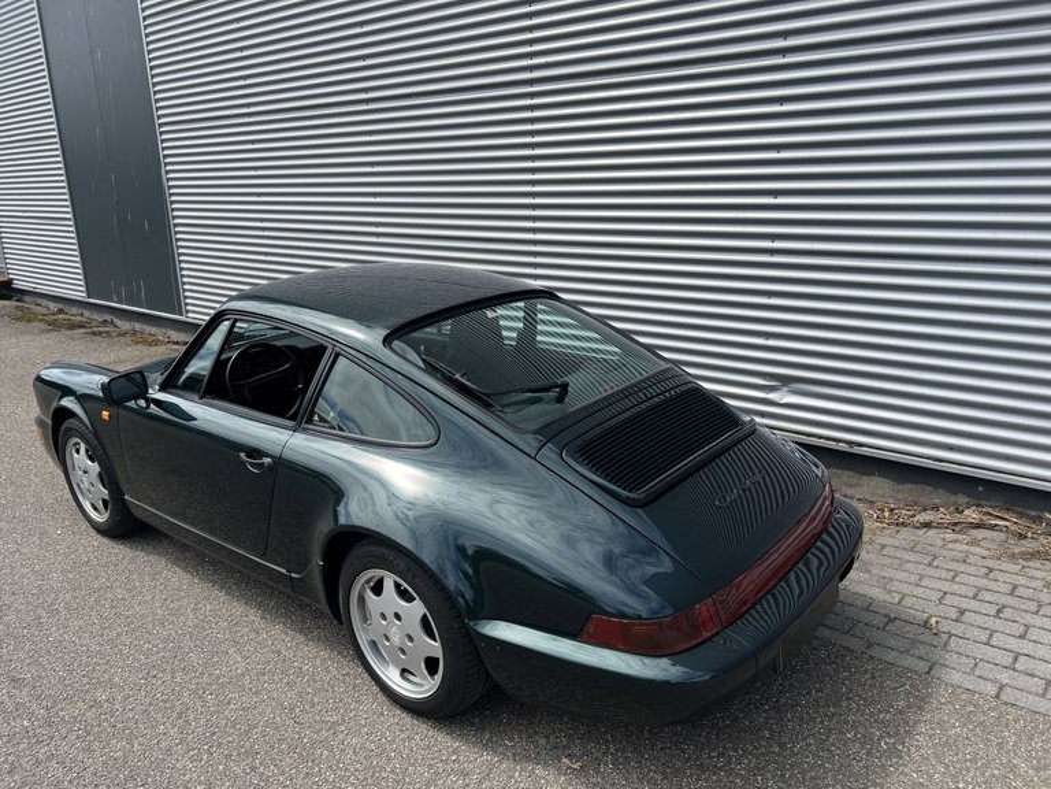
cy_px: 394
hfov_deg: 67.3
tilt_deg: -15.4
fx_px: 789
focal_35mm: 26
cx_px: 526
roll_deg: +1.1
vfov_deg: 53.1
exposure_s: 1/3831
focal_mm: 5.7
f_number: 1.5
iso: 50
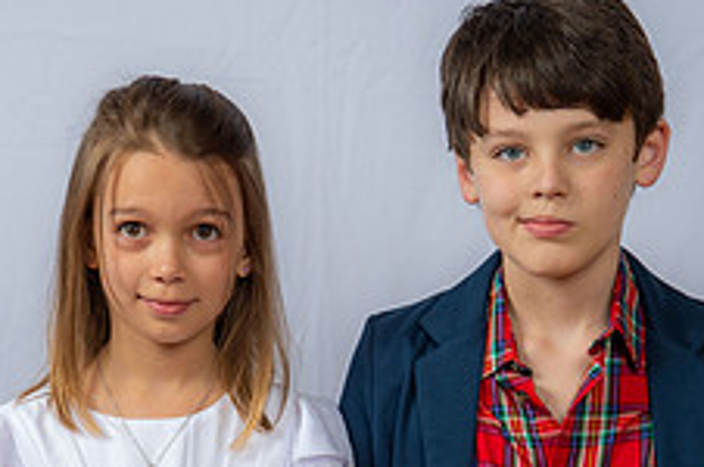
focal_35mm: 149
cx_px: 268
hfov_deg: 13.8
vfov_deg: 9.1
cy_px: 542
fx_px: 2910
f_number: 6.3
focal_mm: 58
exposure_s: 1/200
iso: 250
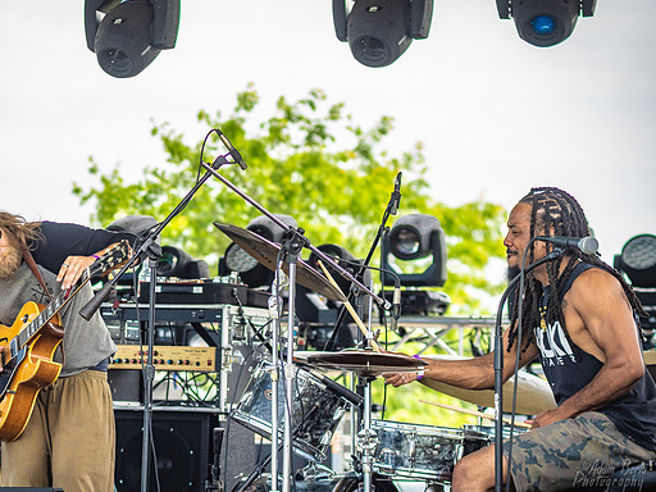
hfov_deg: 10.3
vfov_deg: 7.8
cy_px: 249
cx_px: 182
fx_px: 3620
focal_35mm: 191
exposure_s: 1/640
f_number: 5
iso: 500
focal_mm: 135
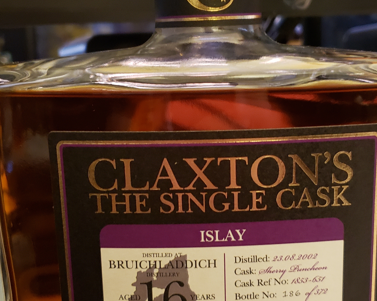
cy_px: 169
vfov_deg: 29.7
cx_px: 222
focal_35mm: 51
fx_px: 569
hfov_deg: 36.6
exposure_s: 1/10
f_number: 1.5
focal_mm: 4.3
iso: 640
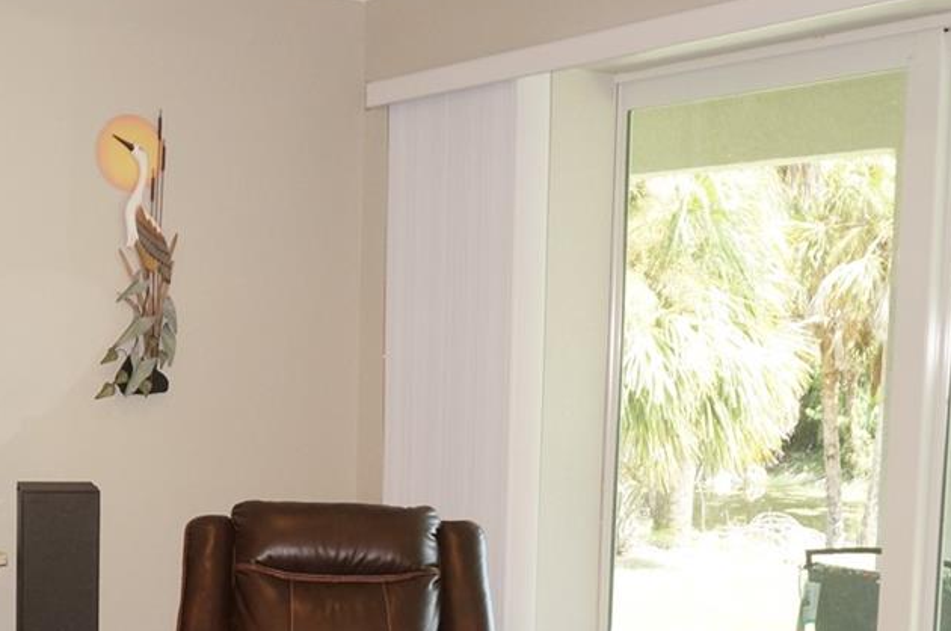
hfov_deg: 32.2
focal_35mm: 61
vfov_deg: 21.9
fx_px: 1609
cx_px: 211
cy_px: 521
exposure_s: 1/160
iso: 400
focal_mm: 16
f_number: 4
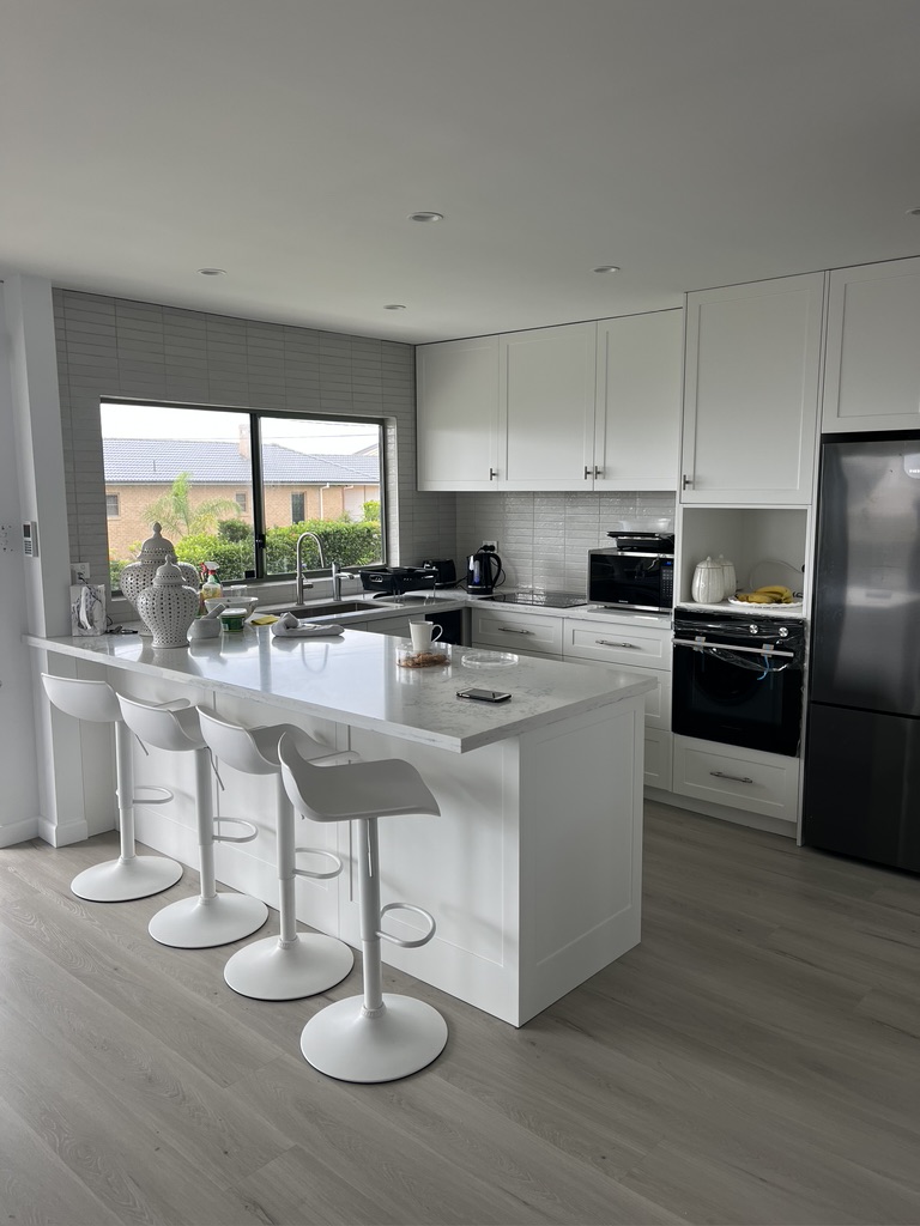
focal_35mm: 26
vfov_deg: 67.3
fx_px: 921
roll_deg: +1.0
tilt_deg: -5.8
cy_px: 613
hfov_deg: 53.1
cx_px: 460
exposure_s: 1/123
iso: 32
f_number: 1.6
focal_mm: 5.1
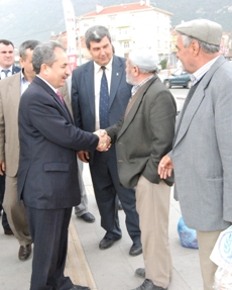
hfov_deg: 34.2
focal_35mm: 44
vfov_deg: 42.0
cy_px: 146
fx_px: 377
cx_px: 111
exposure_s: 1/200
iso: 1600
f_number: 7.1
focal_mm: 20
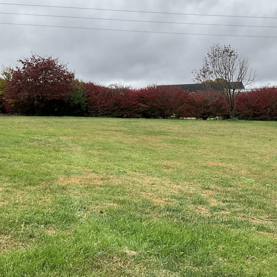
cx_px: 178
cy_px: 169
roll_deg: +2.7
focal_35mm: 49
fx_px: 444
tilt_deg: -3.2
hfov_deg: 34.4
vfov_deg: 34.5
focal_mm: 3
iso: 25
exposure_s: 1/869
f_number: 1.8
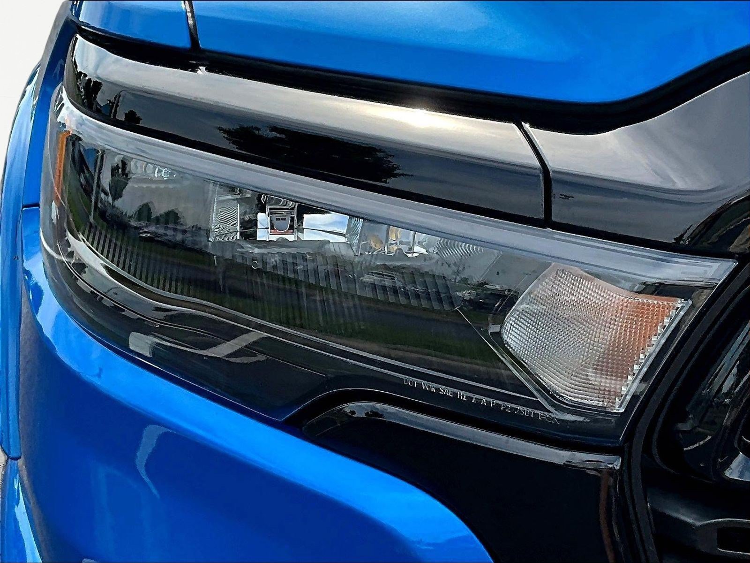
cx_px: 375
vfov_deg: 48.2
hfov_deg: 61.7
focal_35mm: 29
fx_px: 628
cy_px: 282
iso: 25
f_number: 1.8
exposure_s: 1/683
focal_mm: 3
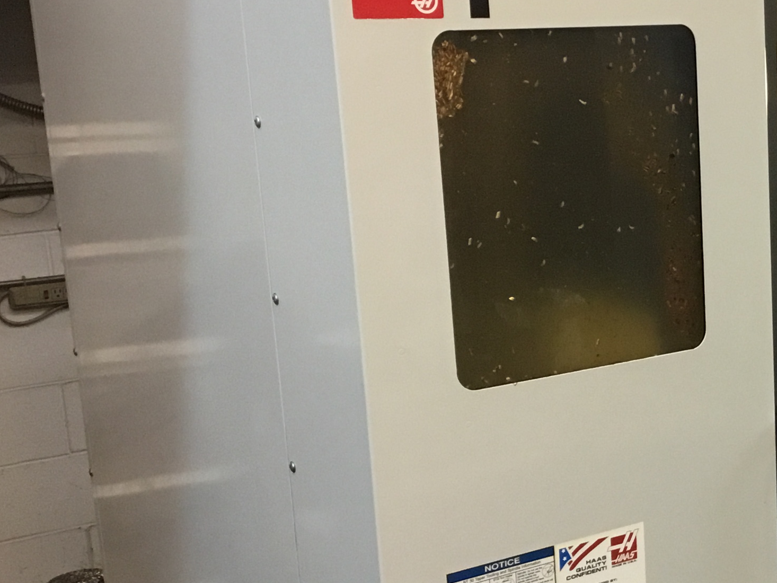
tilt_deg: -13.8
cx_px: 770
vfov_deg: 21.3
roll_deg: +1.4
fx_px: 1549
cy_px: 348
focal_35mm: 69
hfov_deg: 26.7
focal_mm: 3.3
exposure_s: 1/30
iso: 125
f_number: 2.4
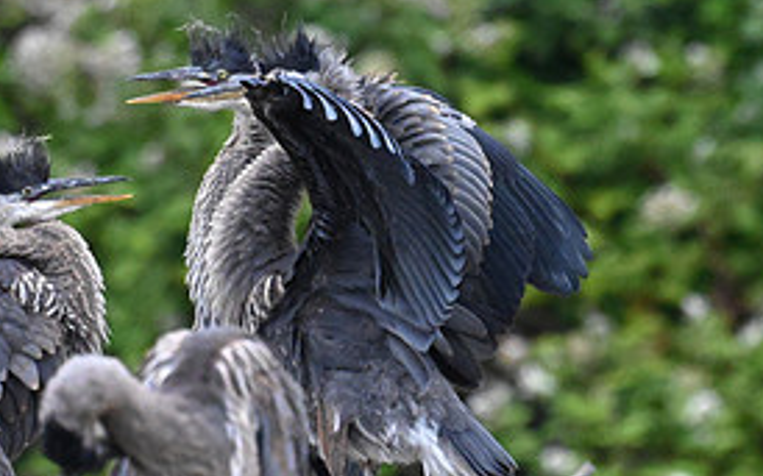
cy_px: 235
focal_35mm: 2593
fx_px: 53897
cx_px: 209
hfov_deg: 0.8
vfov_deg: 0.5
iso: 6400
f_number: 13
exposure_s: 1/500
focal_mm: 1200
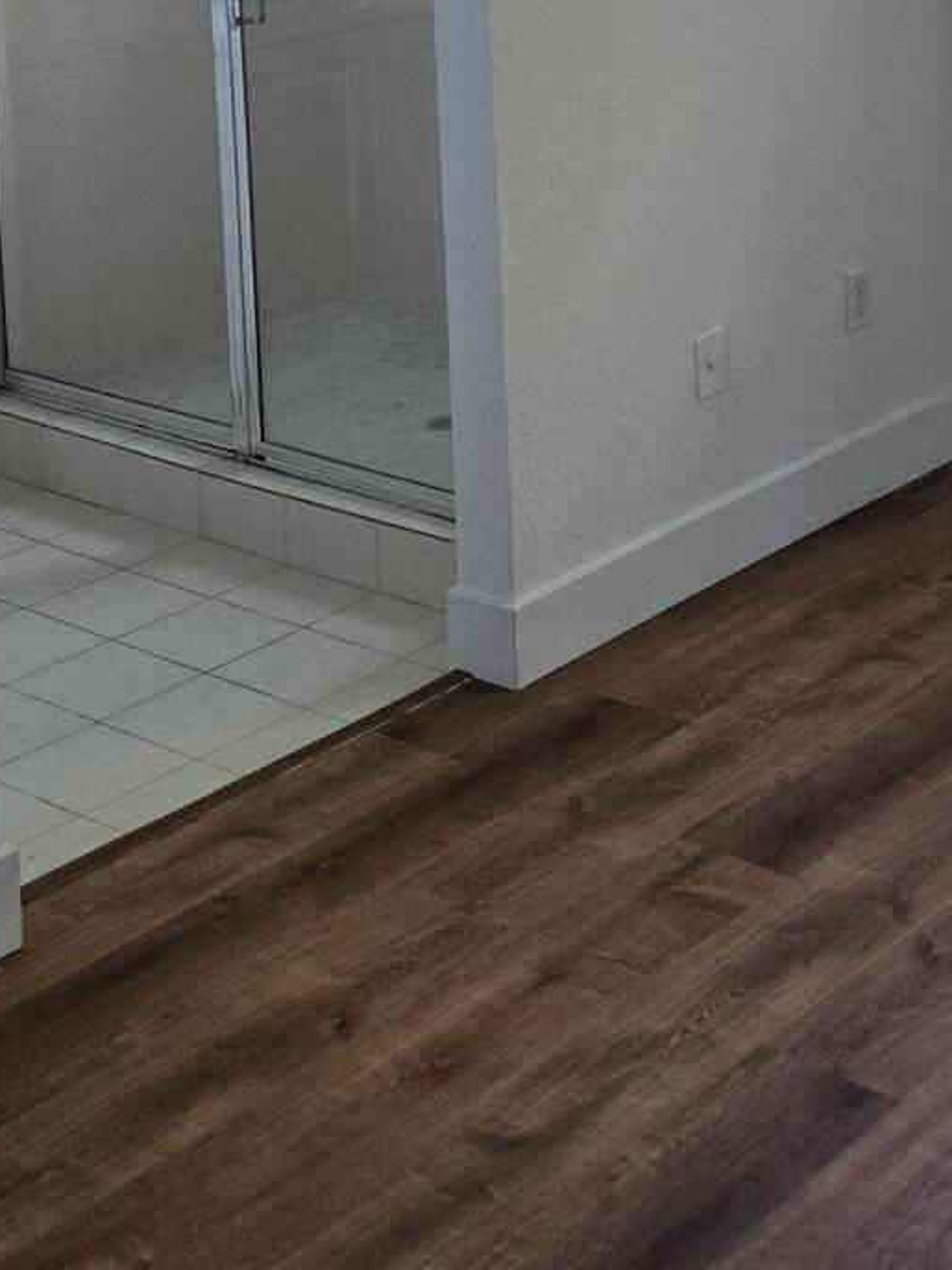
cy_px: -253
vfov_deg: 25.9
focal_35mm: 67
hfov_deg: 20.9
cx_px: 1037
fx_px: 2458
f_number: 1.8
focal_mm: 5.4
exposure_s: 1/120
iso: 160
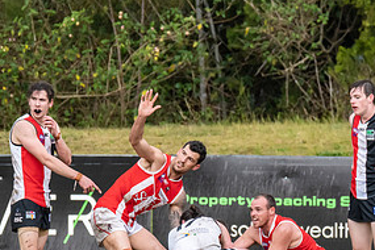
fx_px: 17467
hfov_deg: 1.2
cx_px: 192
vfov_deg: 0.8
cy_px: 230
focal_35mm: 1677
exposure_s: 1/1000
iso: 1250
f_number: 7.1
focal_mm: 550
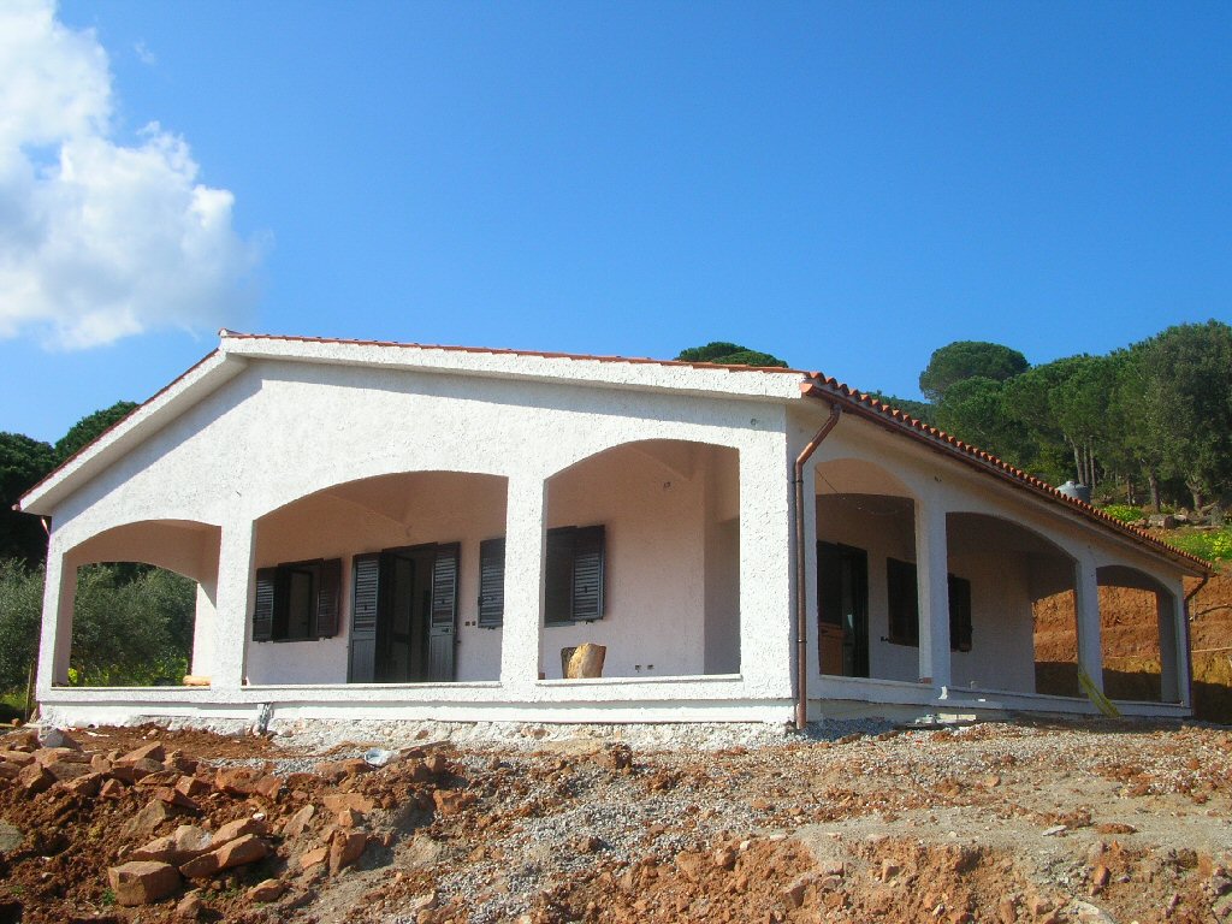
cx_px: 616
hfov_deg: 52.6
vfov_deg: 40.7
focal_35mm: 35
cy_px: 462
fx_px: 1246
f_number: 5.6
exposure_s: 1/296
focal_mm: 5.8
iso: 50
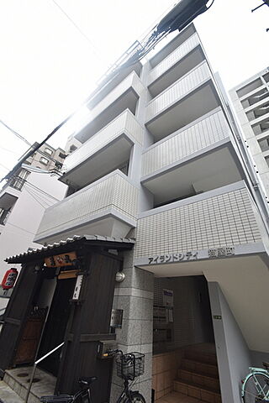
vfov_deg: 100.4
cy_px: 202
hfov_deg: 77.3
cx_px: 134
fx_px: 168
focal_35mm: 15
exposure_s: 1/250
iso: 320
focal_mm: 10
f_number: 5.6
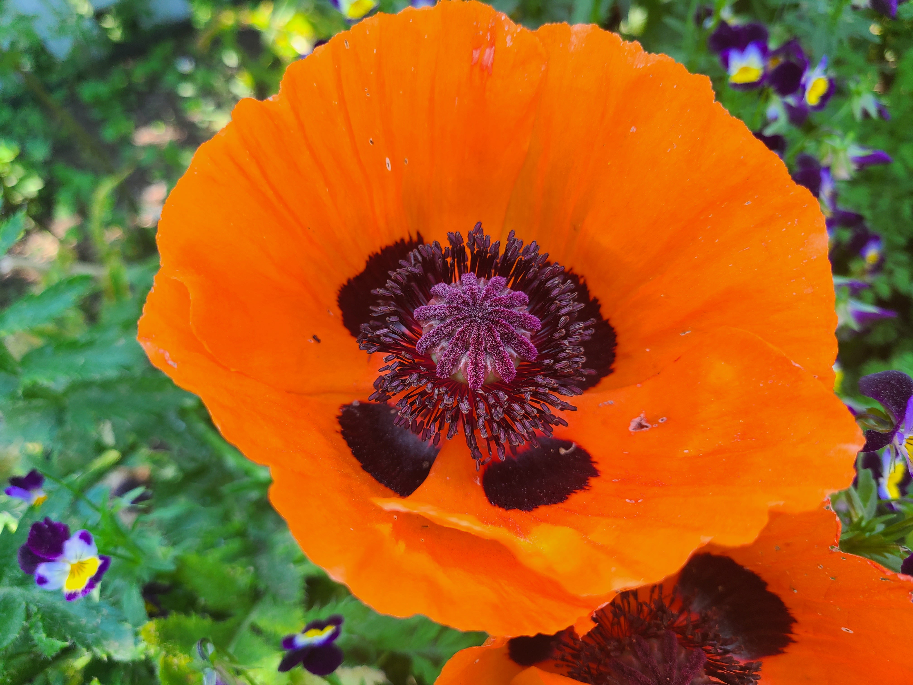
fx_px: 686
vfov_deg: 53.1
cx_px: 456
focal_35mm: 26
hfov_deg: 67.3
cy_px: 342
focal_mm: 5.4
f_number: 1.8
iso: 40
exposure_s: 1/258
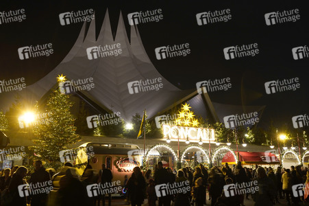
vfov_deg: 36.8
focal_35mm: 36
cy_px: 103
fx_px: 309
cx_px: 154
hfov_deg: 53.2
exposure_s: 1/8
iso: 640
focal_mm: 36
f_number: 5.6
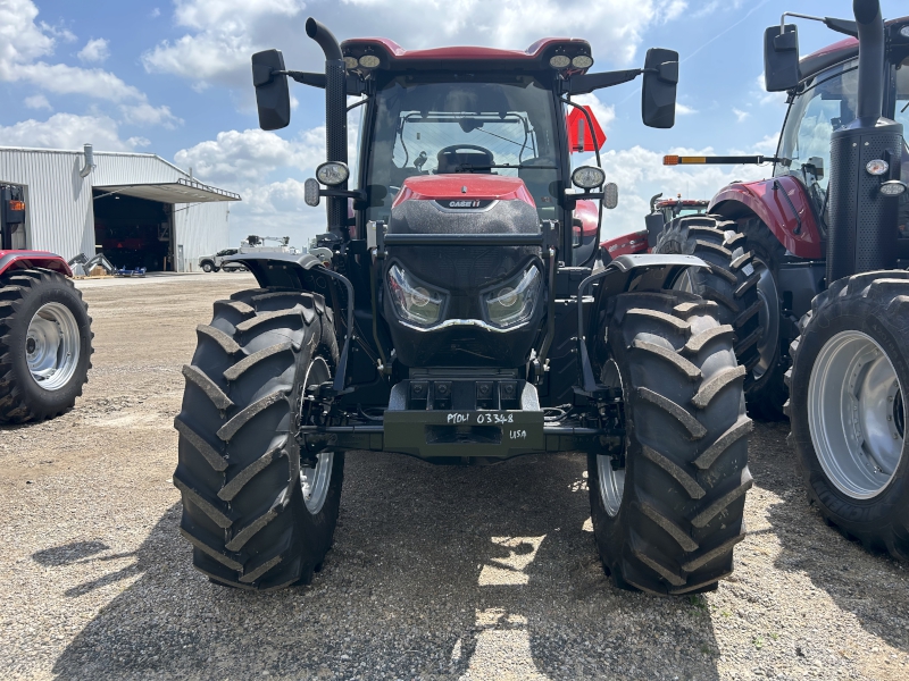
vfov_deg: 53.1
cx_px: 454
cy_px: 340
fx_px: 683
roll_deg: +0.2
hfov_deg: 67.3
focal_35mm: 26
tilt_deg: -6.4
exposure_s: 1/2353
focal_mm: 5.7
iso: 50
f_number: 1.5
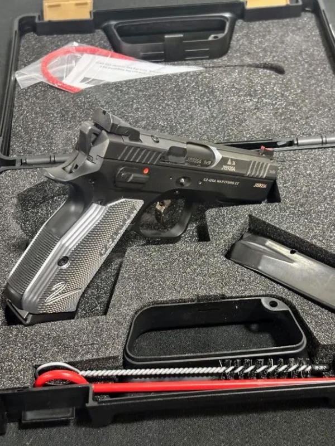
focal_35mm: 52
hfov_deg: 28.0
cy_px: 223
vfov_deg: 36.8
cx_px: 168
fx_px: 671
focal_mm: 5.96
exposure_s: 1/30
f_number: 1.6
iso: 400
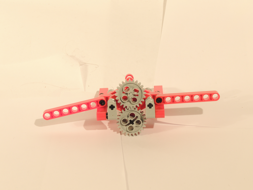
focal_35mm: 135
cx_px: 126
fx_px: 987
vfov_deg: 11.0
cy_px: 95
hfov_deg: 14.6
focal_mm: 24
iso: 100
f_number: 6.1
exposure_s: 1/2.5
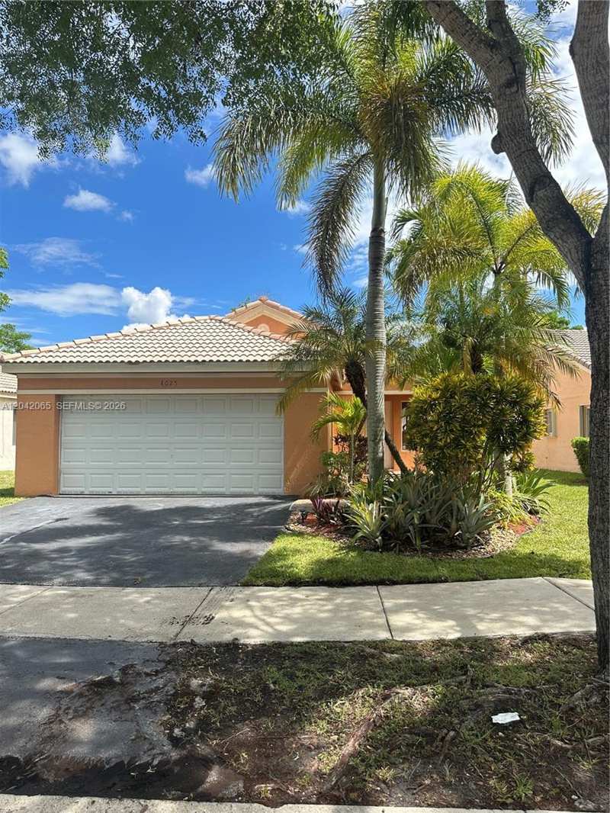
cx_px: 305
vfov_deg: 71.6
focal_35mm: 24
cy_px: 406
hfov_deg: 56.8
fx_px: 564
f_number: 1.78
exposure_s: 1/1751
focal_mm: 6.86
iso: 80
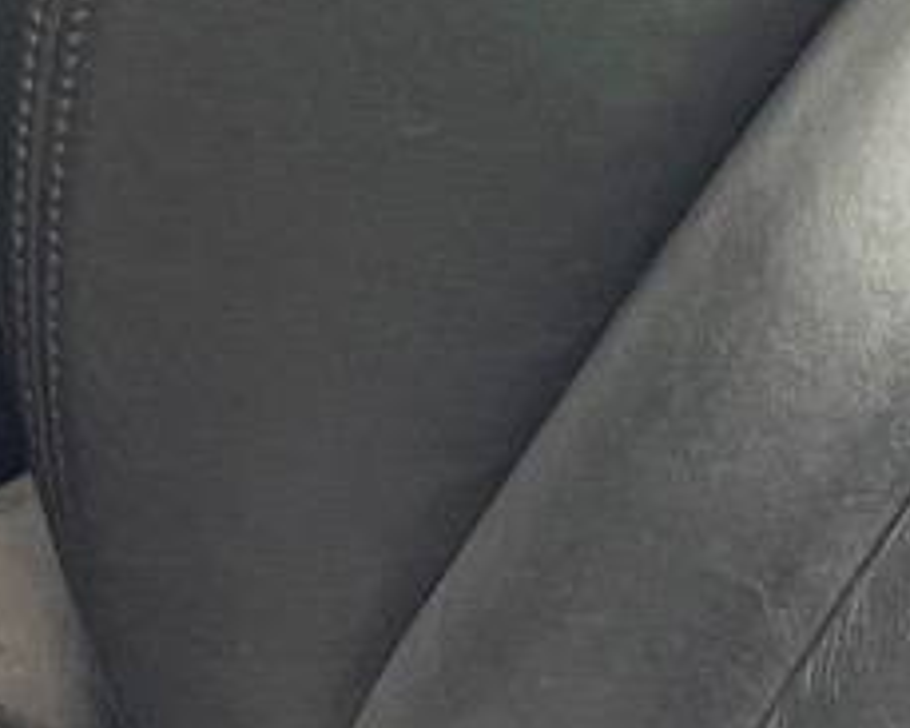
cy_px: -1492
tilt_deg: -23.2
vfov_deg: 6.6
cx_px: -32
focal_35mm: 213
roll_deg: -3.1
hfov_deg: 9.0
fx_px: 5734
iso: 100
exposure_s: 1/121
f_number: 1.6
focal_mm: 4.2
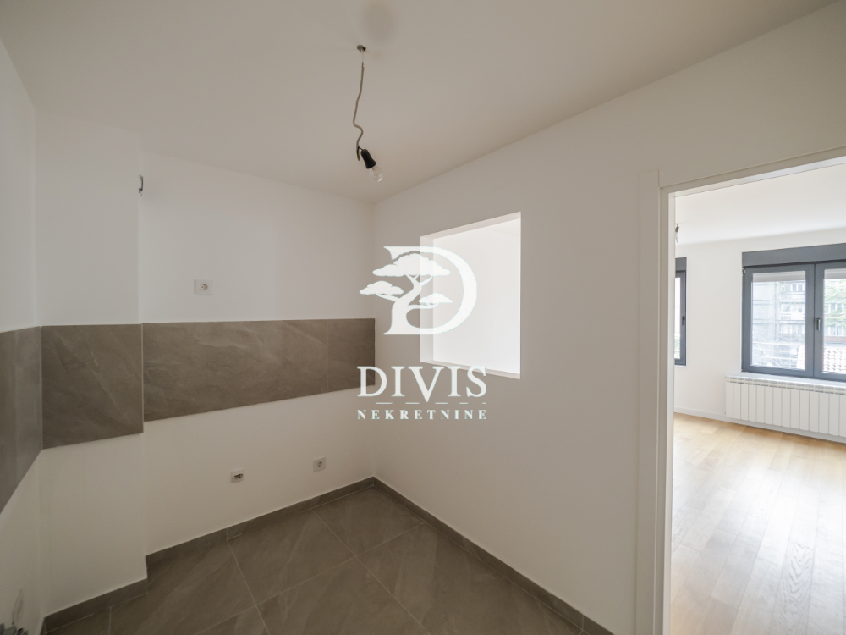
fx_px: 342
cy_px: 318
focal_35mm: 14
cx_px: 423
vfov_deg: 85.7
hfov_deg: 102.1
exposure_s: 1/30
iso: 400
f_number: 4
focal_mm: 7
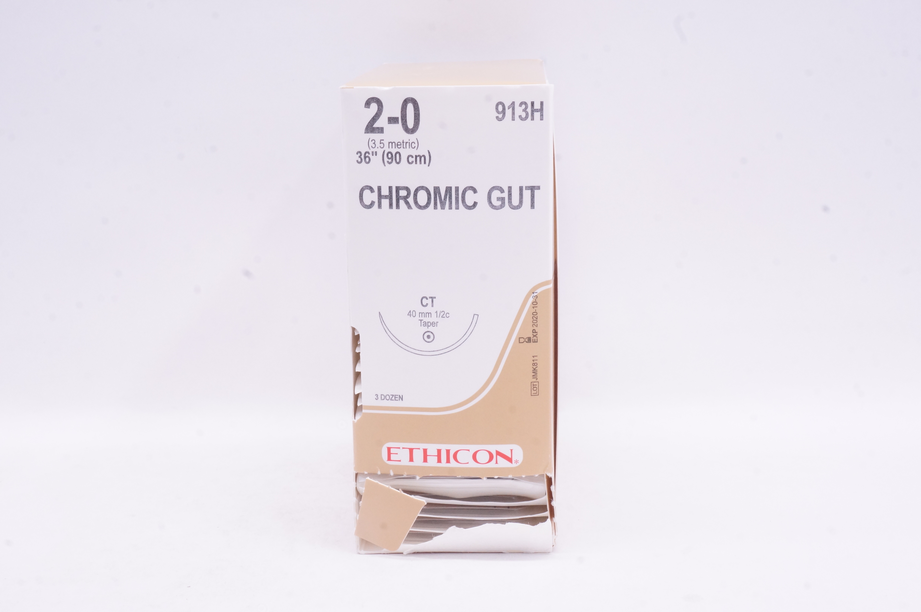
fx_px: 1457
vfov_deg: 23.7
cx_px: 460
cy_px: 306
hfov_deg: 35.1
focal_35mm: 57
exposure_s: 1/25
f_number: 18
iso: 1600
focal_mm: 38
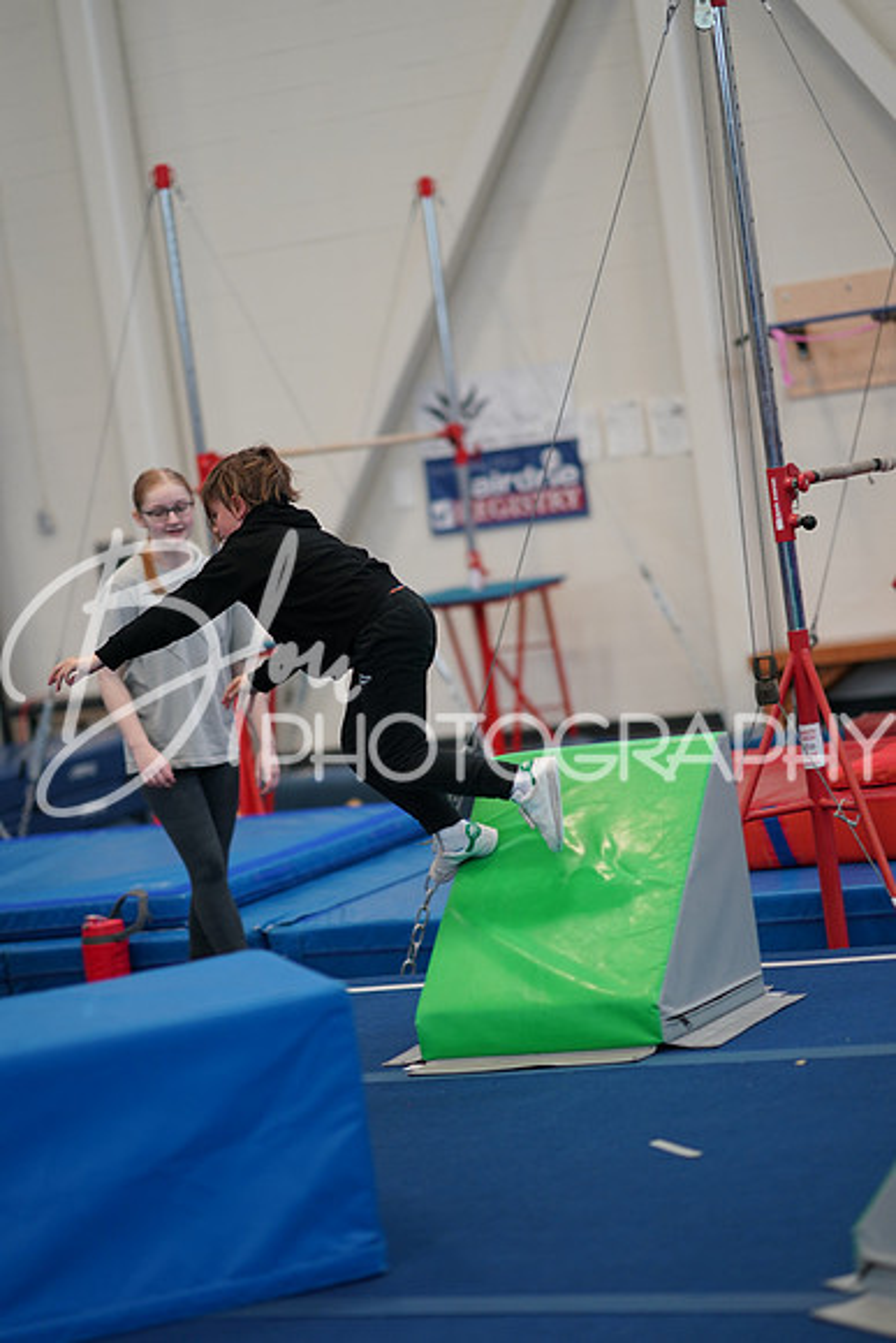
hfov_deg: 16.1
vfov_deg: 23.9
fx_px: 3171
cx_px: 448
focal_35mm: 85
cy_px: 672
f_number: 1.4
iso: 500
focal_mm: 85
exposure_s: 1/500
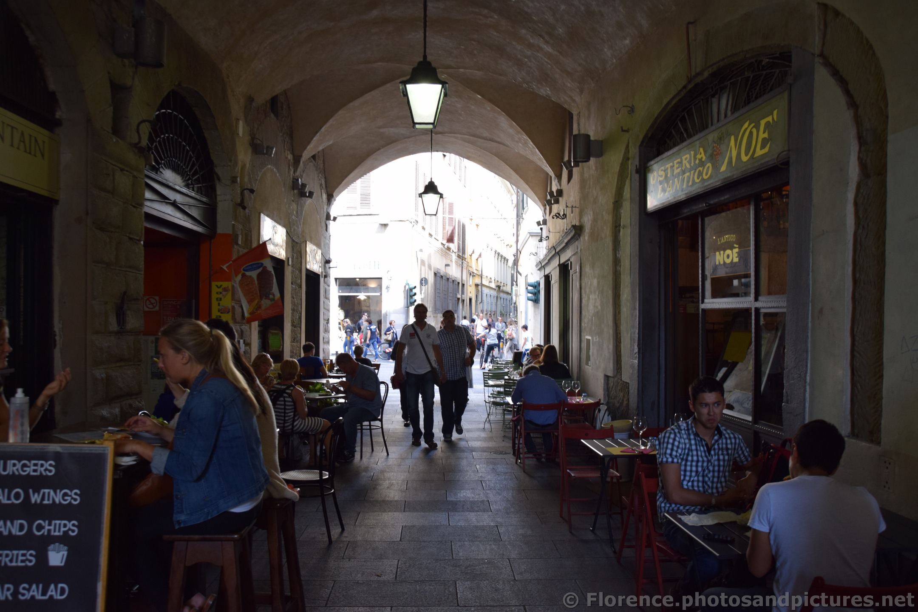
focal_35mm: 27
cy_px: 306
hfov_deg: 67.4
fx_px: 688
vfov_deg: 47.9
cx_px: 459
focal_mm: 18
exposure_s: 1/100
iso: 400
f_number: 5
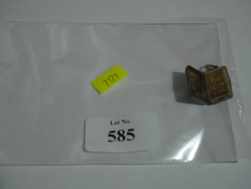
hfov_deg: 36.8
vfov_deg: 28.1
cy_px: 94
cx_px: 126
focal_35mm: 52
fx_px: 377
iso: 200
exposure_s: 1/80
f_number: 5.3
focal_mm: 26
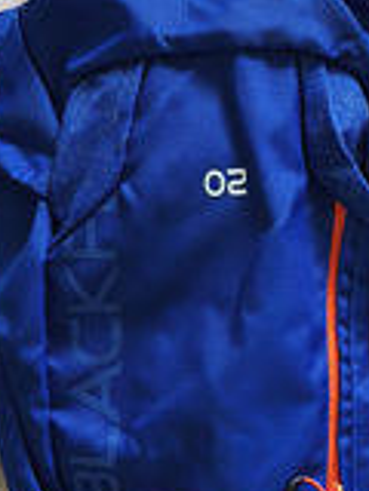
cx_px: 235
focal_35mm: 72
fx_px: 1023
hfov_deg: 20.4
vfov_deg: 27.0
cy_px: 298
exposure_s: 1/50
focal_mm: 6.18
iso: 640
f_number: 1.65
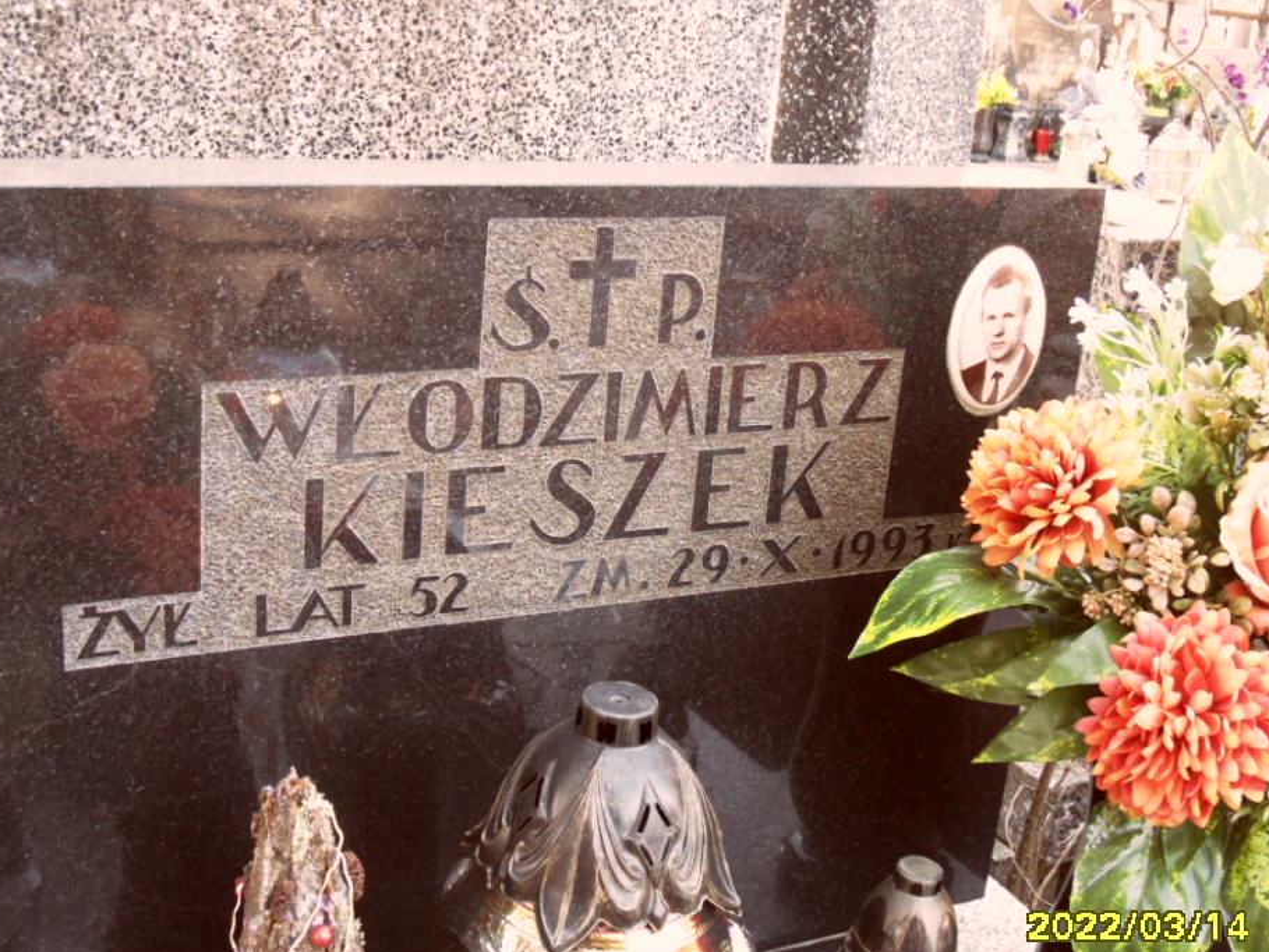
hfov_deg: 42.1
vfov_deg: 32.2
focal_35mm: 45
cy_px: 502
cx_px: 602
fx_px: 1650
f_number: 3.6
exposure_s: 1/45
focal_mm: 6.5
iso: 160
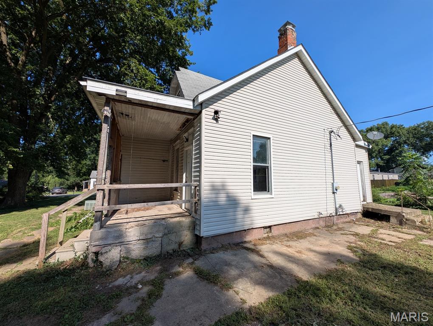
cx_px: 216
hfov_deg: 110.5
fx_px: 150
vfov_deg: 94.6
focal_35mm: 12
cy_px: 163
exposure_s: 1/1621
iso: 37
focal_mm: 2.23
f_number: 1.95
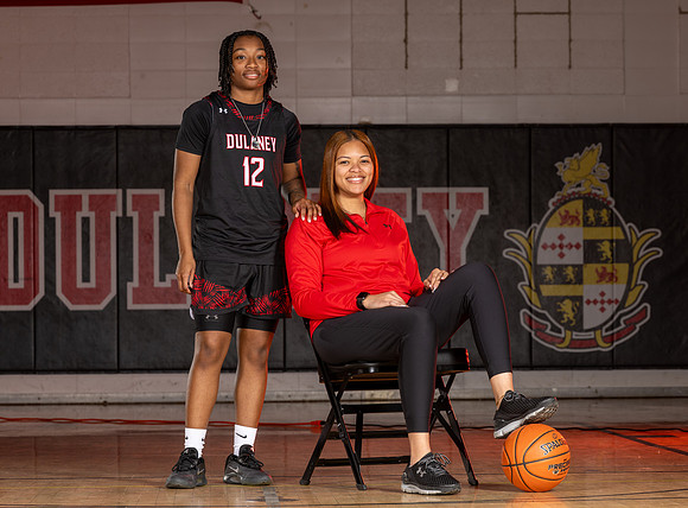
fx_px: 2957
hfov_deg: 13.3
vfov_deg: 9.8
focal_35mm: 150
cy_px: 249
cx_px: 385
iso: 80
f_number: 6.3
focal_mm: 105
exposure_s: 1/125
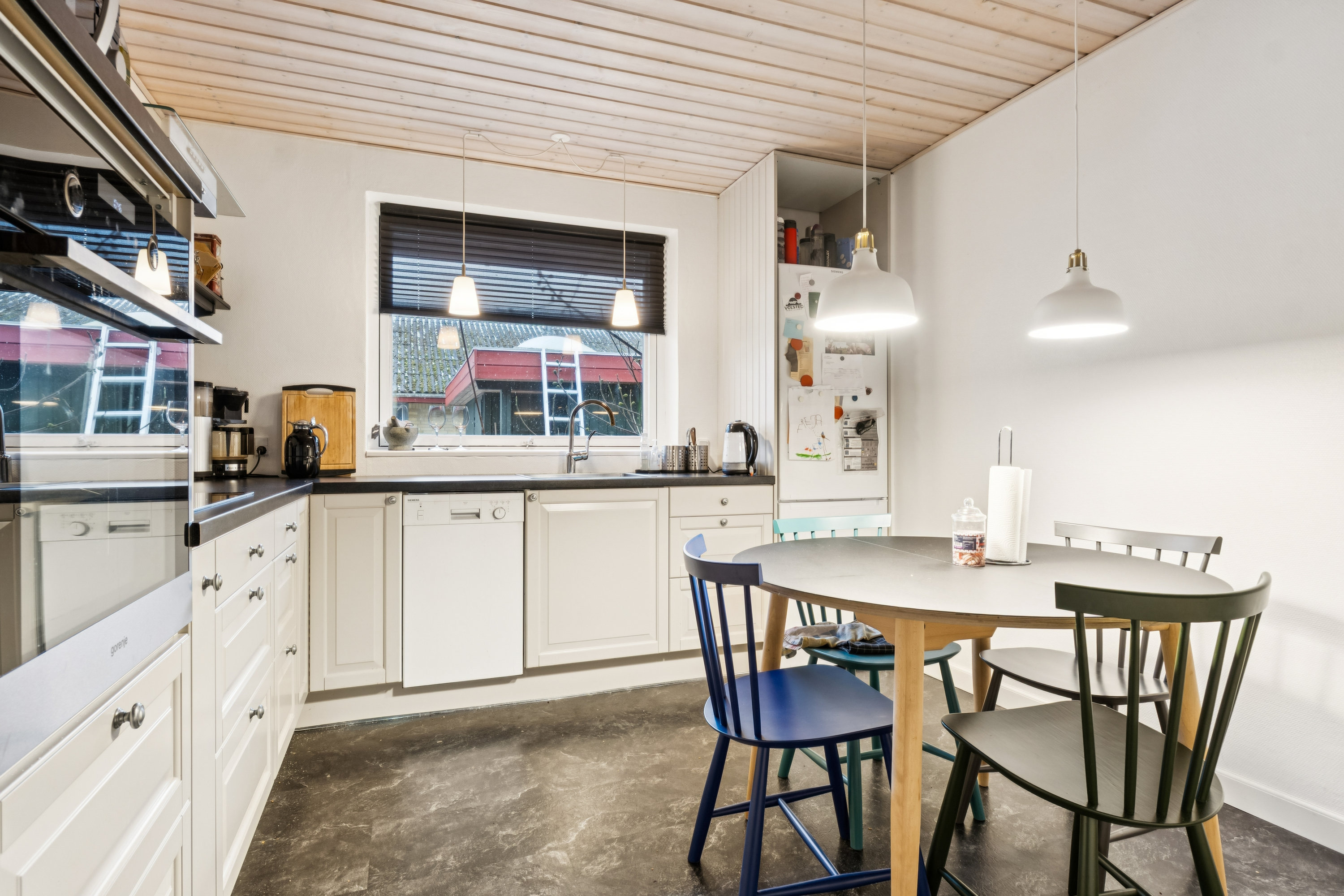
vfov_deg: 63.2
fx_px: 728
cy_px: 448
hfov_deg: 85.4
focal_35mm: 20
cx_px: 672
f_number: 8
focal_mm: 13
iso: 200
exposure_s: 1/1.67
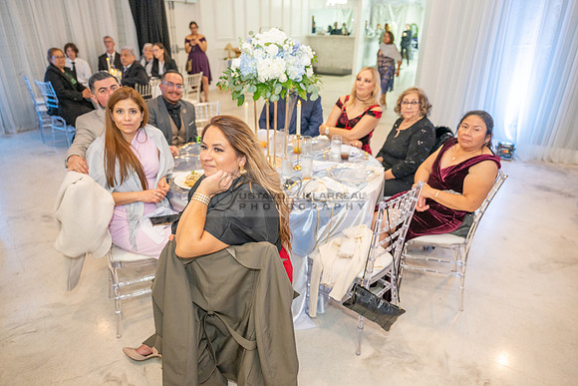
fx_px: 385
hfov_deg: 73.7
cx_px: 289
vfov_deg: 53.2
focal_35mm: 24
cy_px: 193
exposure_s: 1/160
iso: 1000
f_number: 2.8
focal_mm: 24
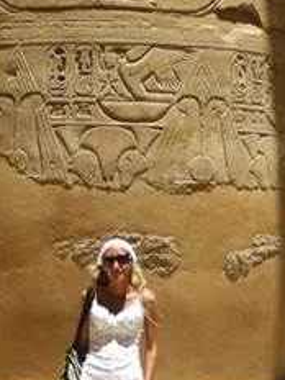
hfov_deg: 14.1
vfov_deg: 18.7
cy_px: 157
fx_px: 1153
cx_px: 144
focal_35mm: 105
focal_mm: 6.3
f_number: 4
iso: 50
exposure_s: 1/528
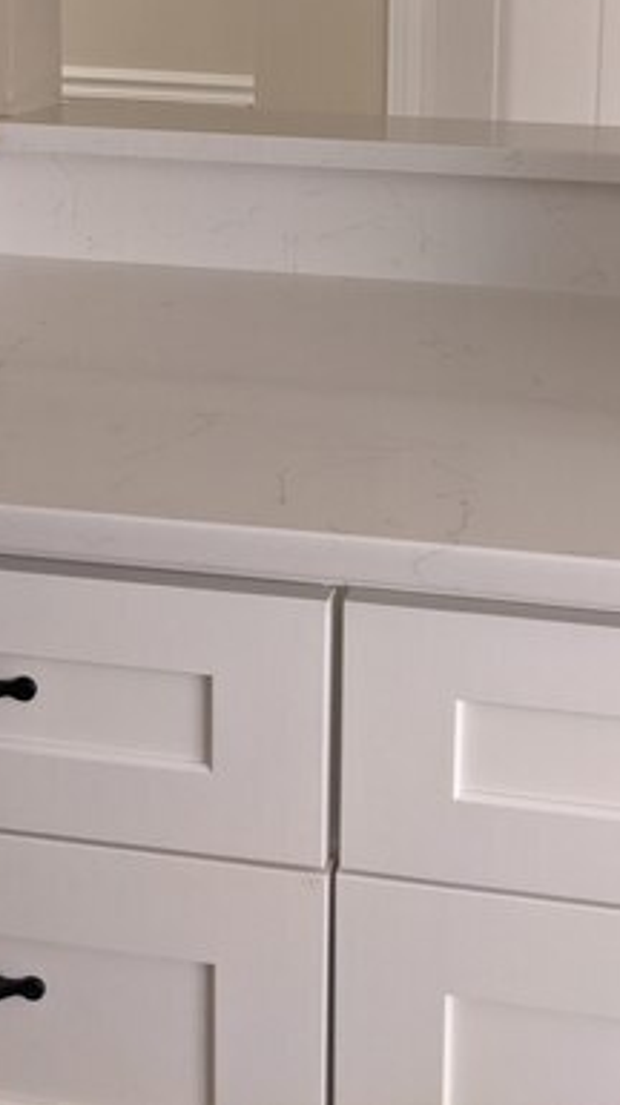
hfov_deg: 23.2
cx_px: 465
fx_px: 1494
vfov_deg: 38.4
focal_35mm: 51
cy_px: 154
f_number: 1.73
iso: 645
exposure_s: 1/40
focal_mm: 4.38
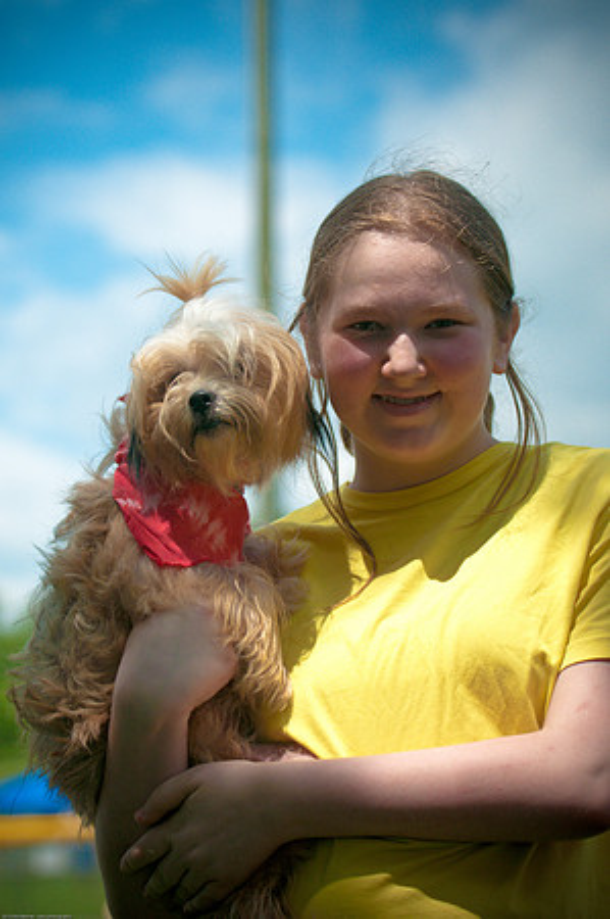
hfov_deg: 13.0
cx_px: 305
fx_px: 2675
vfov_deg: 19.5
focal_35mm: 105
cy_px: 460
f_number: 2.8
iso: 200
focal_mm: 70
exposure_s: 1/6400
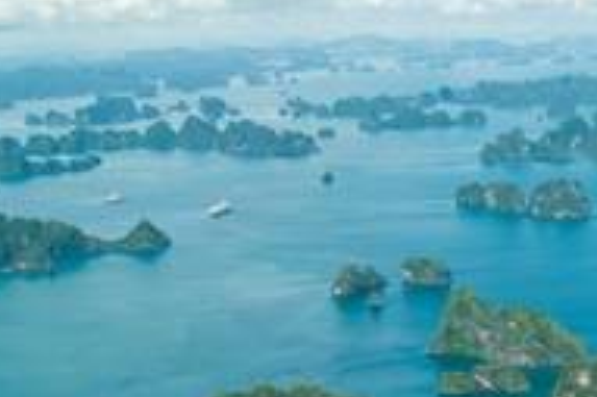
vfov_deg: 14.9
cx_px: 513
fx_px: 1408
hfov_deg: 23.4
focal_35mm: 85
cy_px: 596
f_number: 5.6
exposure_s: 1/250
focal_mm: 18
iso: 100
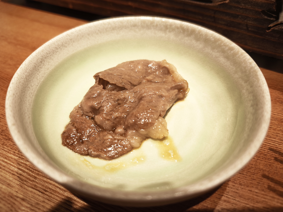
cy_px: 106
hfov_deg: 73.9
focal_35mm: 23
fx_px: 188
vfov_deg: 58.9
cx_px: 142
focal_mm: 6.45
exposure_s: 1/50
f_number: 1.62
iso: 250
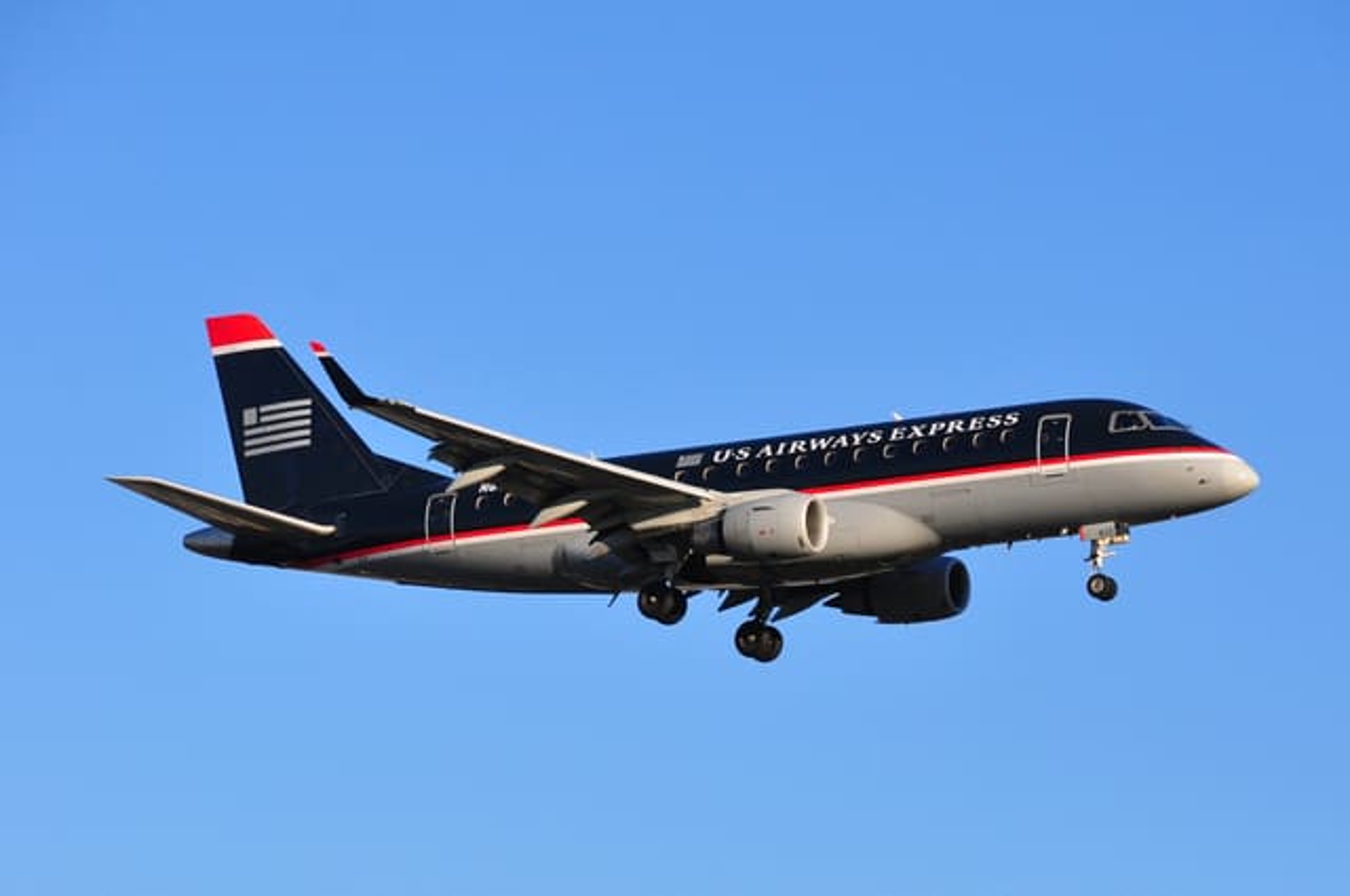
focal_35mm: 142
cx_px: 675
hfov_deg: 14.4
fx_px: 5337
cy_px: 448
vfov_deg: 9.6
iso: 500
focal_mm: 95
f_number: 7.1
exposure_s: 1/1600
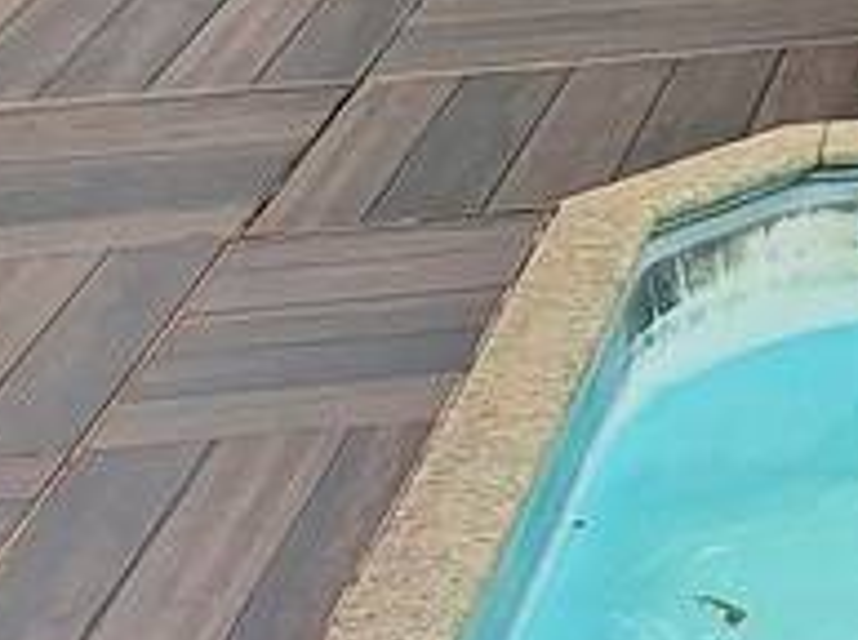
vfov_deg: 7.1
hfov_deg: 9.4
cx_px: 2490
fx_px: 4255
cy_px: -1676
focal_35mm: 172
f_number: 1.8
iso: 40
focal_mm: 5.54
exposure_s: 1/3030
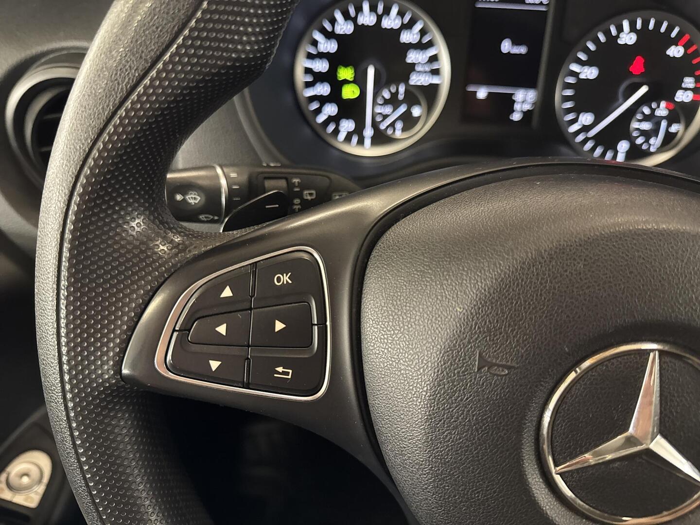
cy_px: 262
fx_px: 485
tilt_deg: -46.7
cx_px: 350
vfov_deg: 56.8
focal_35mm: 24
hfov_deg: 71.6
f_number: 1.78
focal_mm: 6.76
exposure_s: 1/33
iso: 800
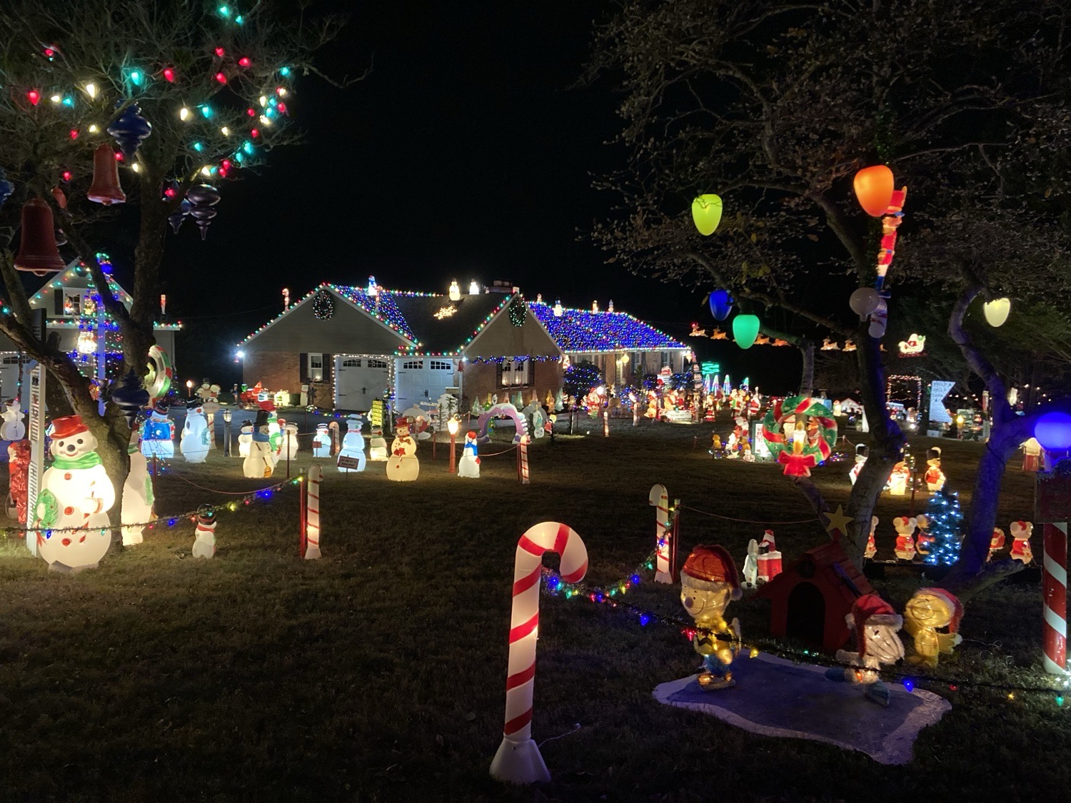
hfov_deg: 63.4
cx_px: 536
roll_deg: -0.8
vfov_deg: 49.7
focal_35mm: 28
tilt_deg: -5.0
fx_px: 866
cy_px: 402
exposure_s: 1/30
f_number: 1.8
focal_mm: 3.99
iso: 640
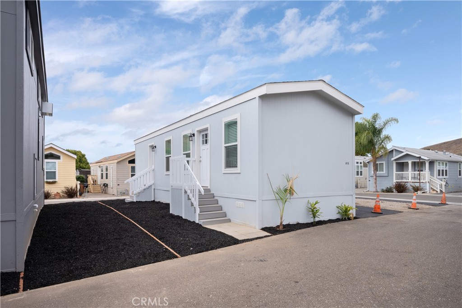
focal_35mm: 21
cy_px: 154
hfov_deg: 81.2
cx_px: 231
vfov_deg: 59.5
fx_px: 270
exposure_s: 1/30
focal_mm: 21
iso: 100
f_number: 16
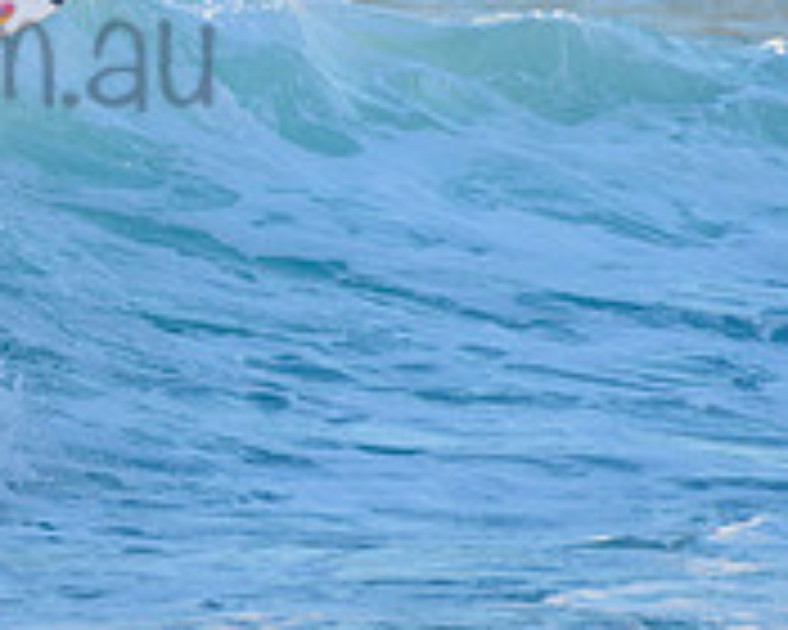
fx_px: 36242
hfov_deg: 1.2
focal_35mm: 1554
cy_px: 2
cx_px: -261
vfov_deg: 1.0
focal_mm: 500
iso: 280
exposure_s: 1/1000
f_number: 5.6
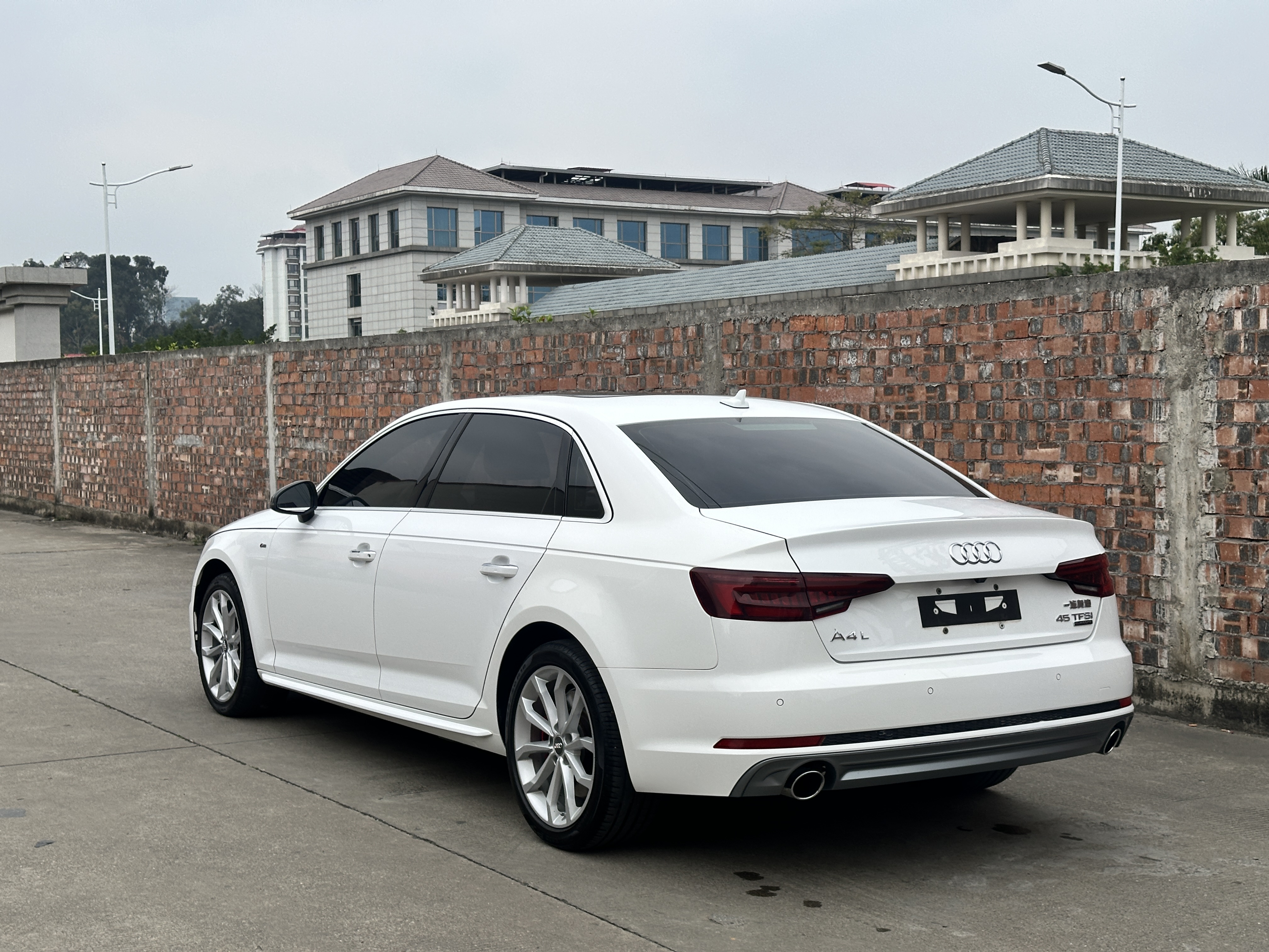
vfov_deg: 30.3
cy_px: 476
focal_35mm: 48
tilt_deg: -1.8
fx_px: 1760
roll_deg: -0.1
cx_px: 634
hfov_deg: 39.7
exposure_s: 1/1050
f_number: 1.78
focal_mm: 6.86
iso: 64
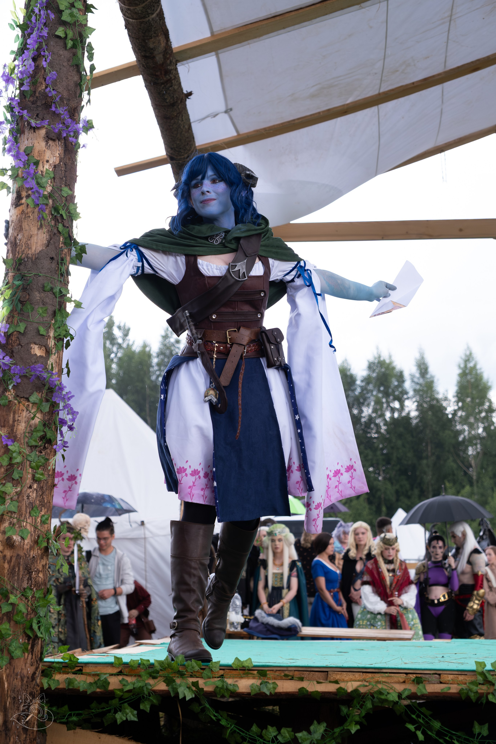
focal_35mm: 64
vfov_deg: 31.4
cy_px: 372
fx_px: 1323
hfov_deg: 21.2
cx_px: 248
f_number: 3.6
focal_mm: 42.7
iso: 800
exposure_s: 1/640
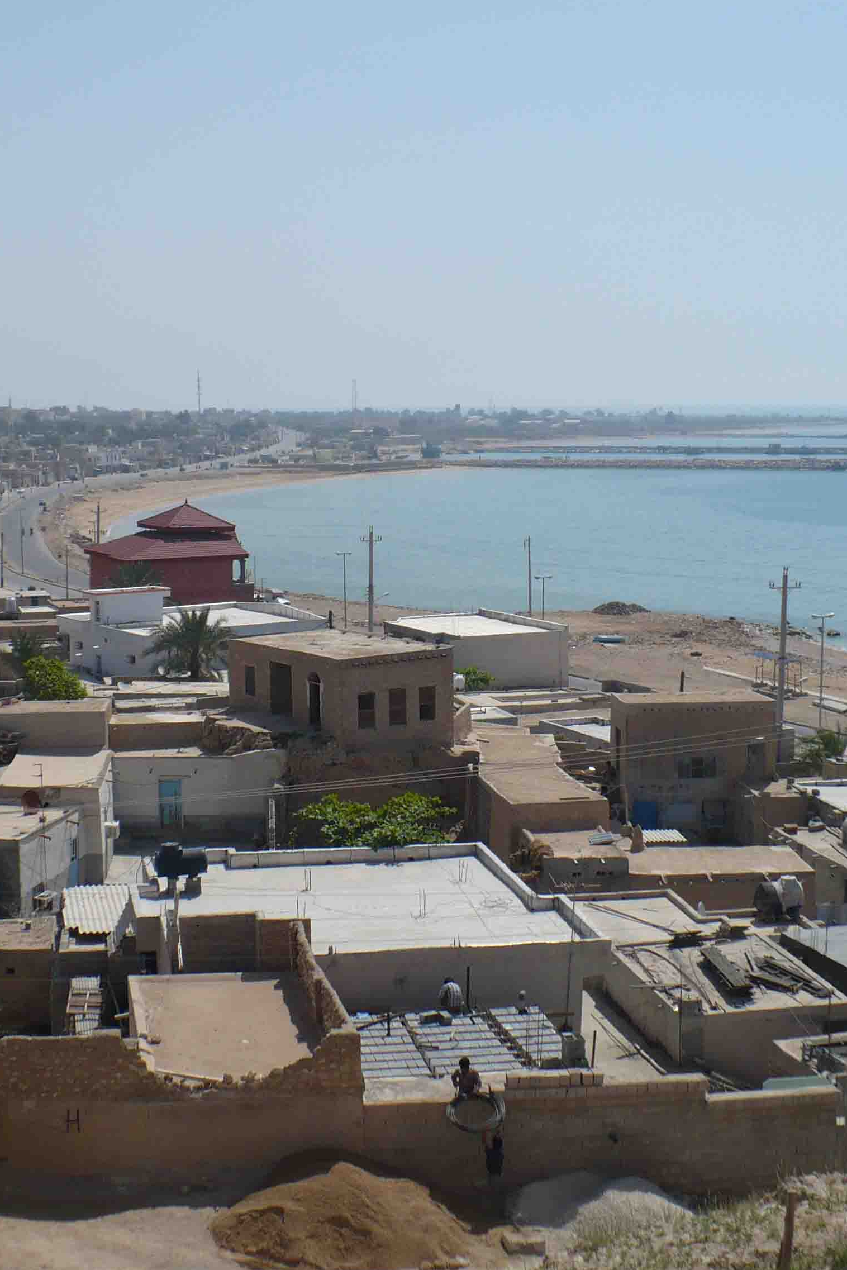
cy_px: 641
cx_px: 334
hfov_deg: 25.9
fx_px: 1834
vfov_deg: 38.2
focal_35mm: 52
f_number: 8
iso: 100
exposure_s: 1/400
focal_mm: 6.1
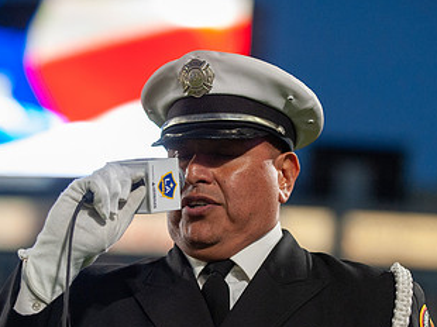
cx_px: 213
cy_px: 223
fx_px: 2725
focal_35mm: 216
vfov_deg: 6.9
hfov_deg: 9.2
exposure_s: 1/1000
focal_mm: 120
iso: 1600
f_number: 2.8
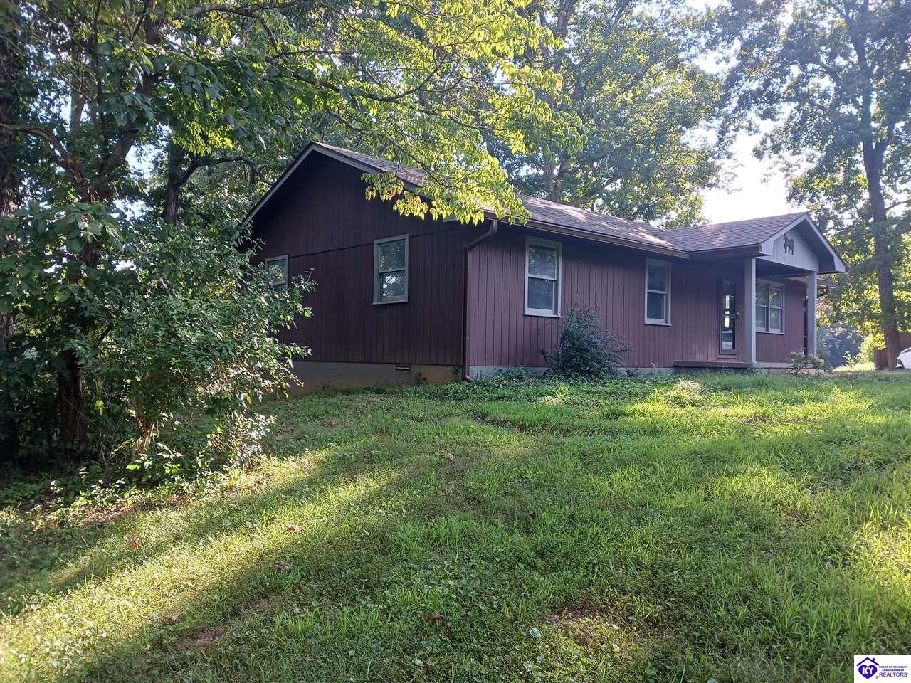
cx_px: 456
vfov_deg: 51.4
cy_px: 342
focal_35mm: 27
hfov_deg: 65.3
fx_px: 711
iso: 32
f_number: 1.8
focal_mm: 4
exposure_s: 1/60
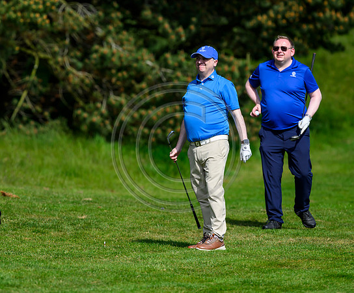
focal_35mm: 552
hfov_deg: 3.5
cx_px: 90
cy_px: 117
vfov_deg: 2.9
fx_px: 5856
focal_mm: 400
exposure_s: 1/5000
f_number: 4.5
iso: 500
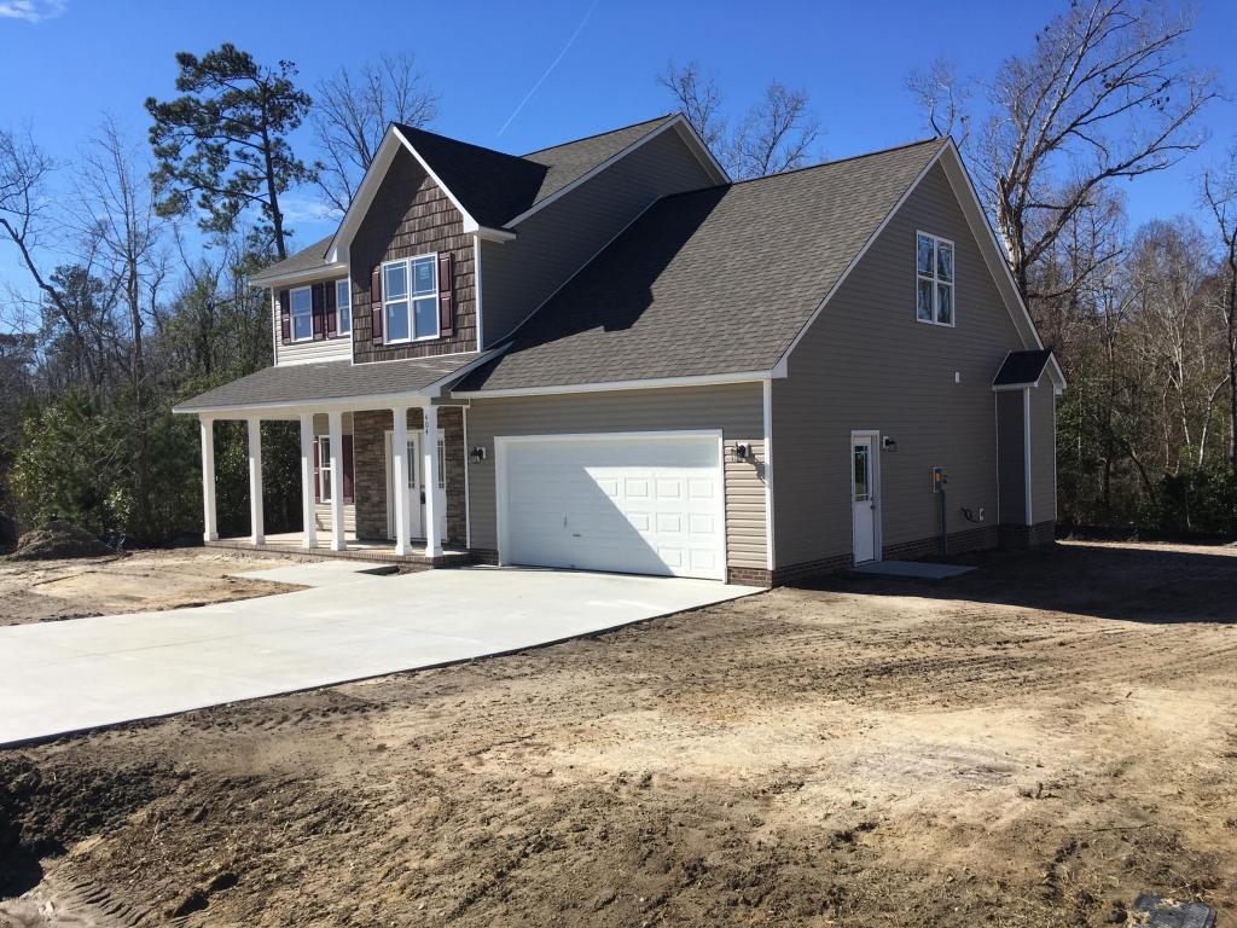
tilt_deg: +0.2
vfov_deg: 48.2
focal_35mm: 29
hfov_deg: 61.7
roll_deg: +1.7
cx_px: 618
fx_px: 1036
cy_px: 464
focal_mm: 4.15
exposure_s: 1/1832
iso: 25
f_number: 2.2
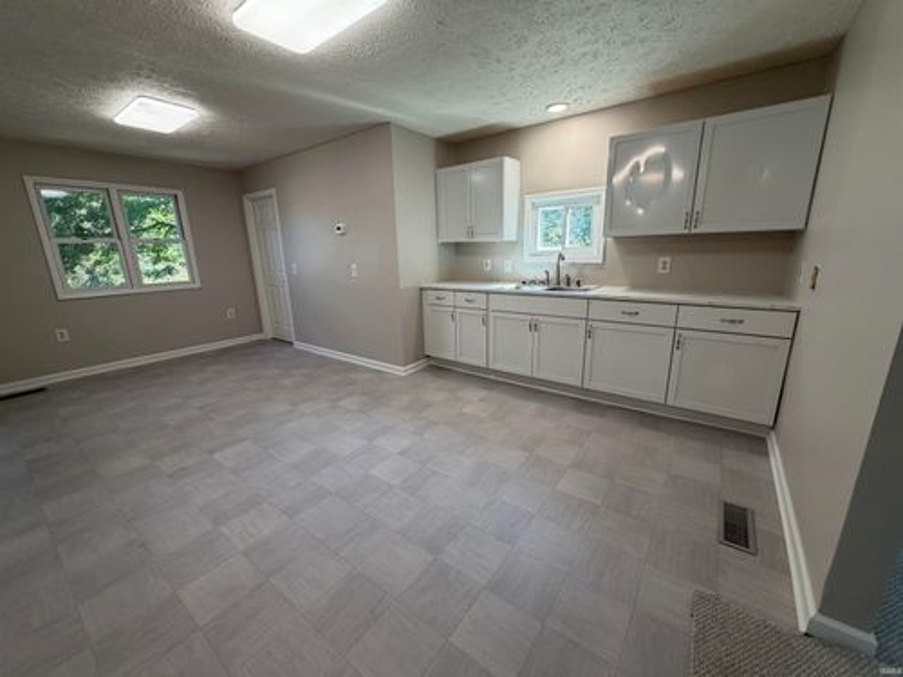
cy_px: 338
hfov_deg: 102.1
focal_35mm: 14
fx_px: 365
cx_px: 452
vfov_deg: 85.7
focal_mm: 2.22
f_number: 2.2
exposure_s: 1/120
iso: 160
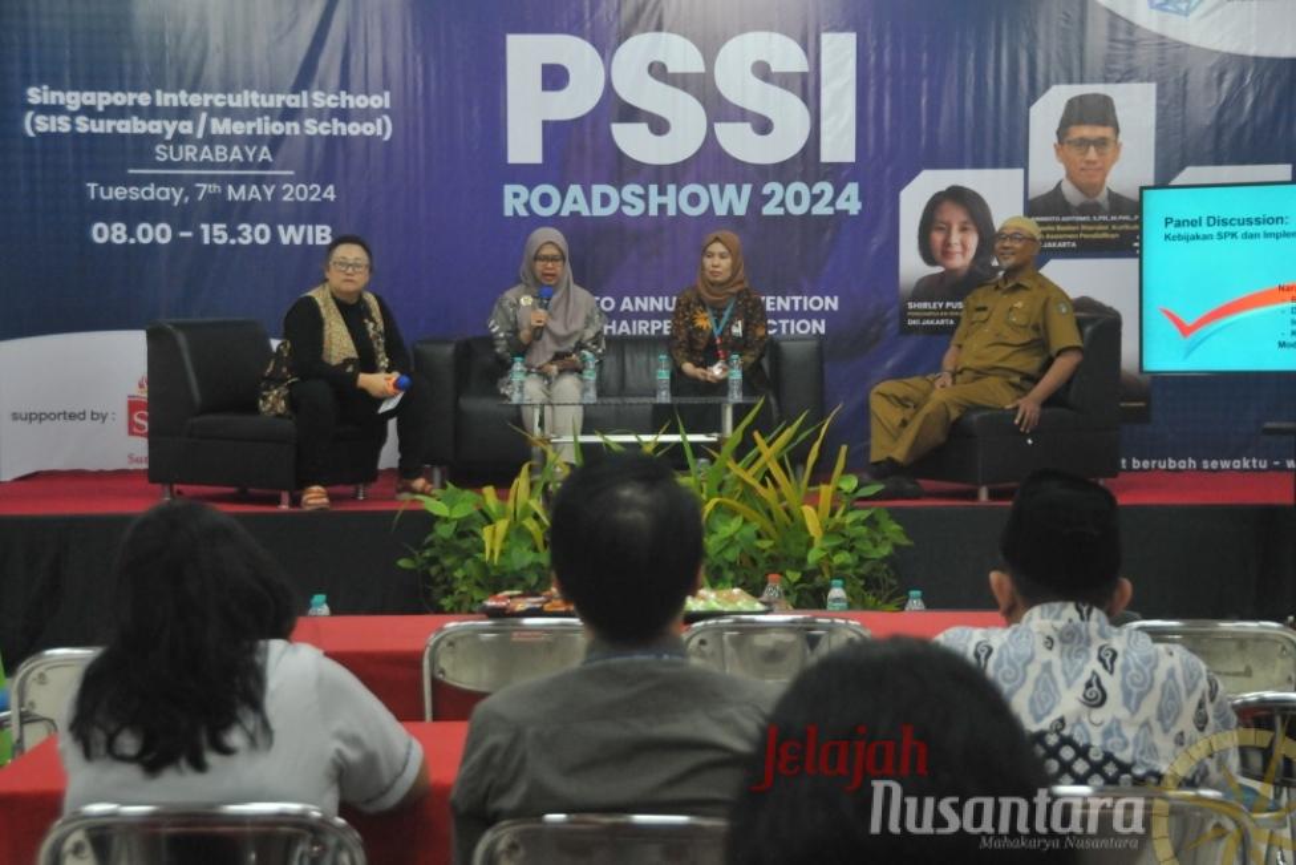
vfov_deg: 18.9
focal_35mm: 72
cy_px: 432
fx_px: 2592
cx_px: 648
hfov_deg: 28.1
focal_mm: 48
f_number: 4.5
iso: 1600
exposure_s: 1/60
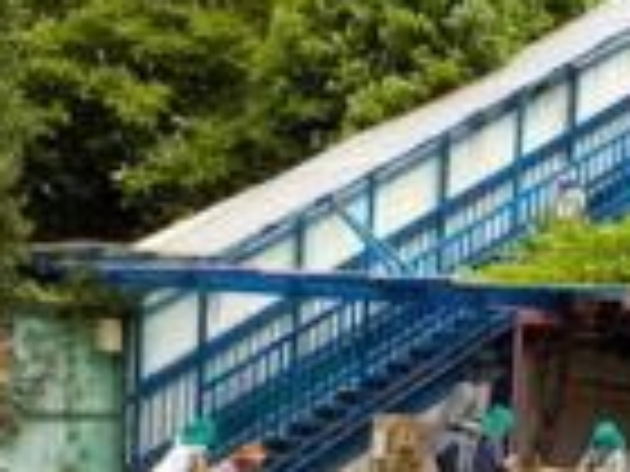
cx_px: 662
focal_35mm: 86
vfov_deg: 16.2
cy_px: 616
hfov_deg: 21.8
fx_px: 1565
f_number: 3.3
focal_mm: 4.1
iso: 125
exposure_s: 1/500
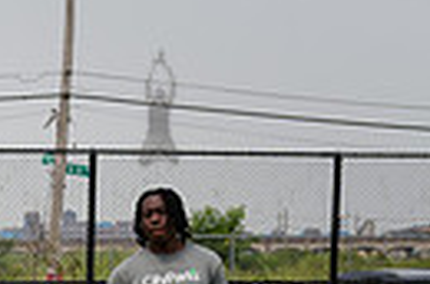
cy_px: 708
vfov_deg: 5.7
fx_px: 2752
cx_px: -510
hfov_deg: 8.4
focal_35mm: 231
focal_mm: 40
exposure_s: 1/2000
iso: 250
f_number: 4
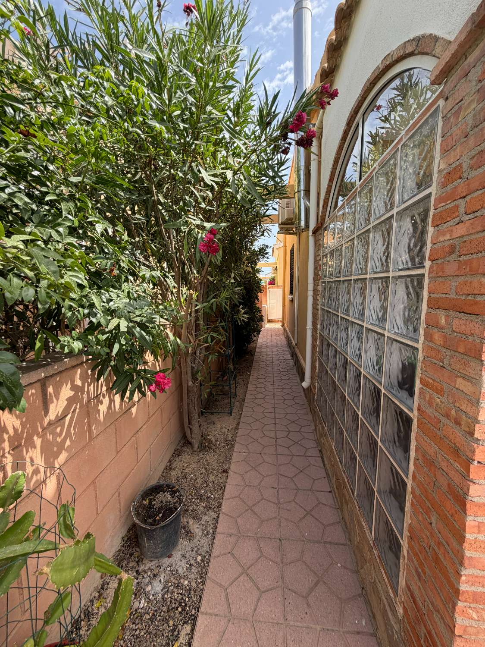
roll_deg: -0.1
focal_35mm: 14
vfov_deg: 102.1
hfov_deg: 85.7
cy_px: 324
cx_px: 242
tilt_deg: -5.2
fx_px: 262
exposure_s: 1/502
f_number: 2.2
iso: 50
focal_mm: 2.22
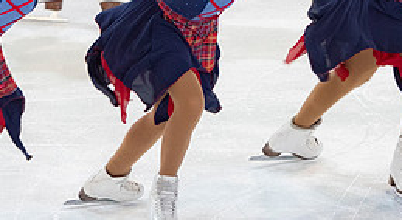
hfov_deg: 3.1
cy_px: -149
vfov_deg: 1.7
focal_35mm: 691
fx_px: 7321
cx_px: 452
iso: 640
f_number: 3.5
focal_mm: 135
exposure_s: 1/200
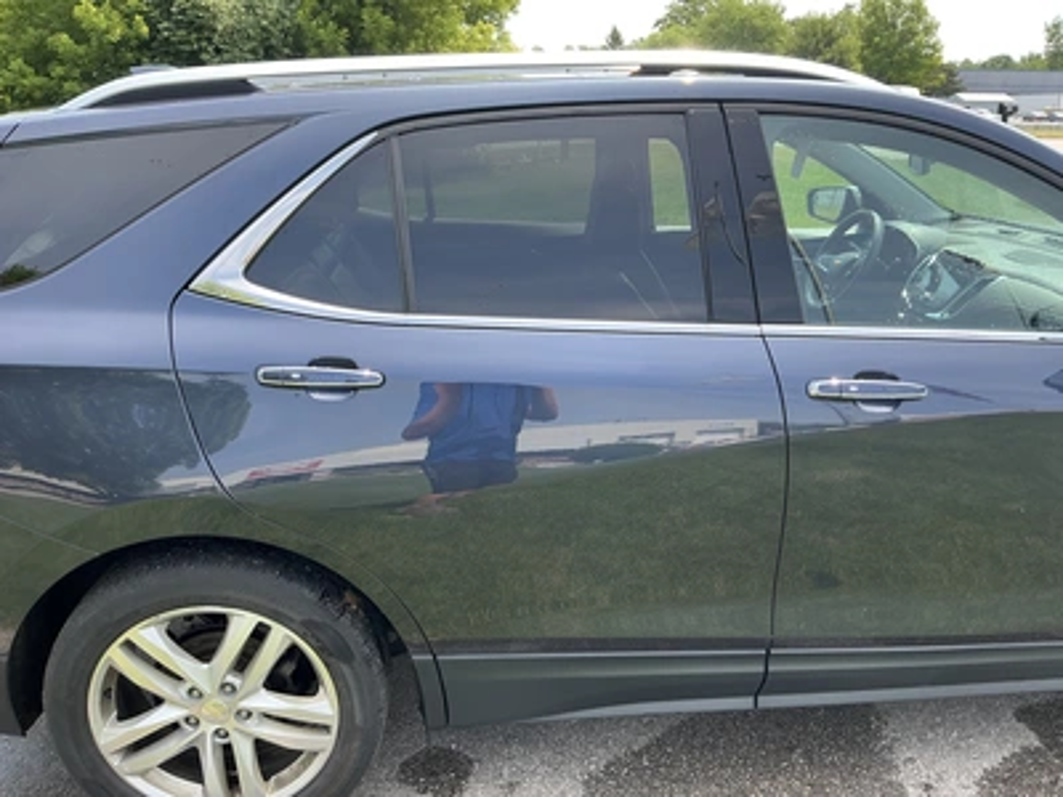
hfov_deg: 63.4
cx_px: 532
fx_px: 860
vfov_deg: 49.7
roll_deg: +1.4
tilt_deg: -14.5
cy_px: 398
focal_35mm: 28
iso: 25
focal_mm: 3
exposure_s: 1/270
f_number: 1.8
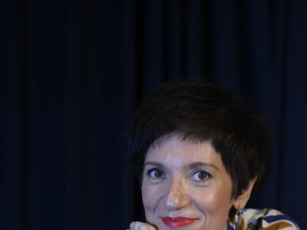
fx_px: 1578
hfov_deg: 11.1
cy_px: 218
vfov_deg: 8.3
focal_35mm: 178
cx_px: 241
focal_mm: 70
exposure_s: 1/160
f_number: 2.8
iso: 2000
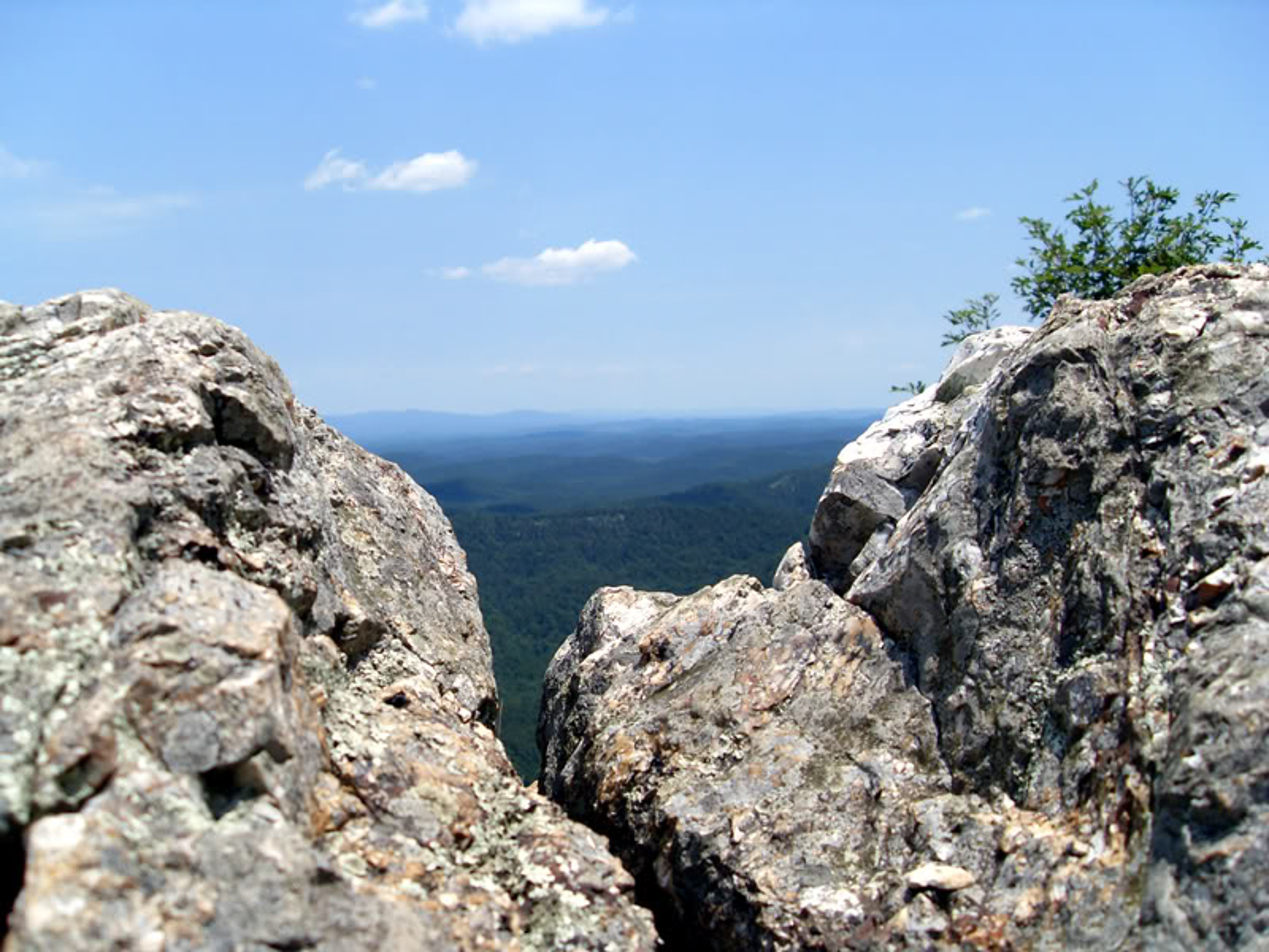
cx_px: 634
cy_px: 476
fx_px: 1283
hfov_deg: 52.6
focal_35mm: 35
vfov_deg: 40.7
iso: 80
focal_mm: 6.3
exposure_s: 1/350
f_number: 7
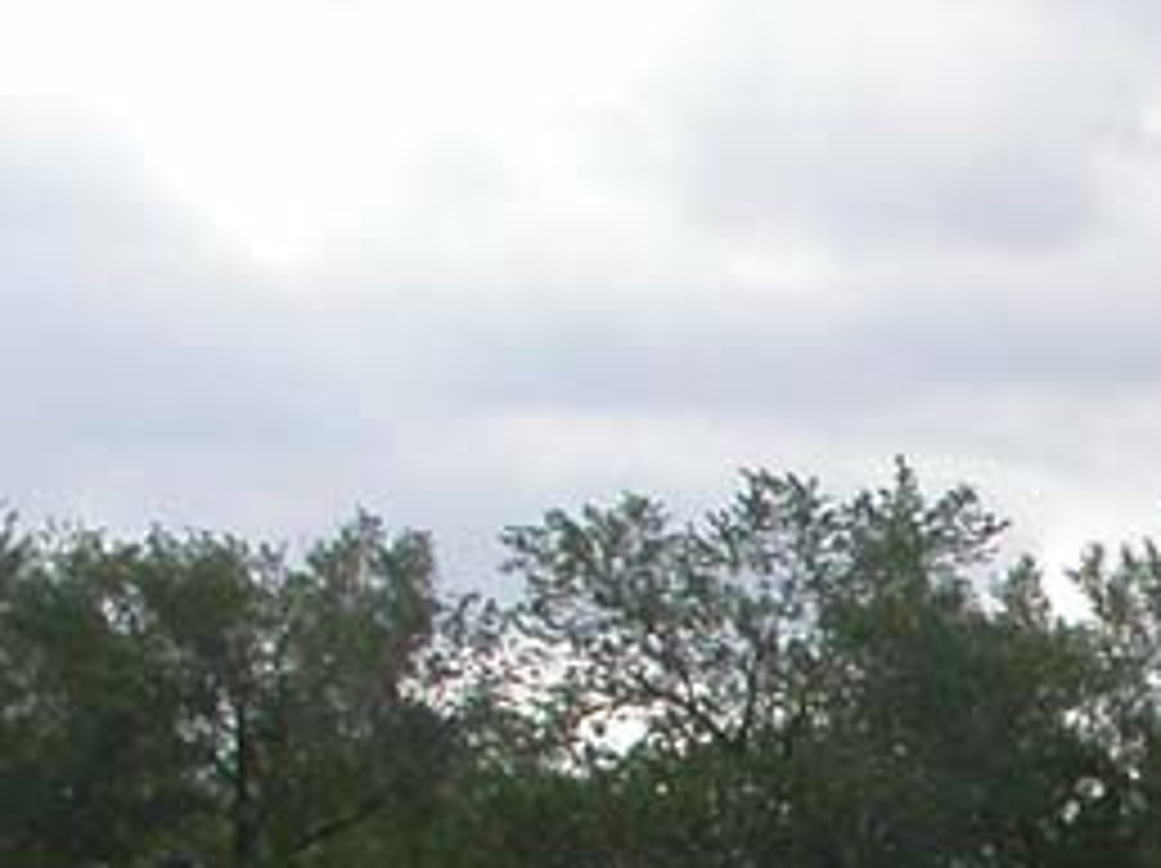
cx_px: 1800
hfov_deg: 12.4
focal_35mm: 151
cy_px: 1498
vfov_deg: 9.4
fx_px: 5060
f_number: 7.5
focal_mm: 7.85
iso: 100
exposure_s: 1/280
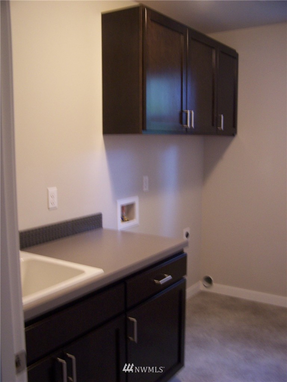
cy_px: 191
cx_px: 144
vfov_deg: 49.0
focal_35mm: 38
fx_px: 420
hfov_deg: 37.7
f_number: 2.8
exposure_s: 1/10
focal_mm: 6.3
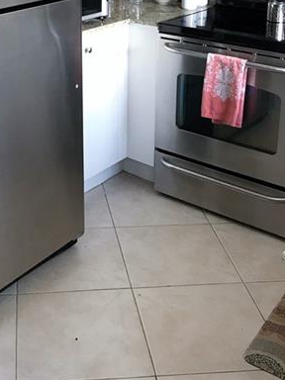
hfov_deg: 25.7
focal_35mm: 56
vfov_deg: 32.6
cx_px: 66
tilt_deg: -13.3
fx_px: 615
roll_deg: +0.2
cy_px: 35
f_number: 1.8
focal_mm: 3.99
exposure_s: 1/15
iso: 40
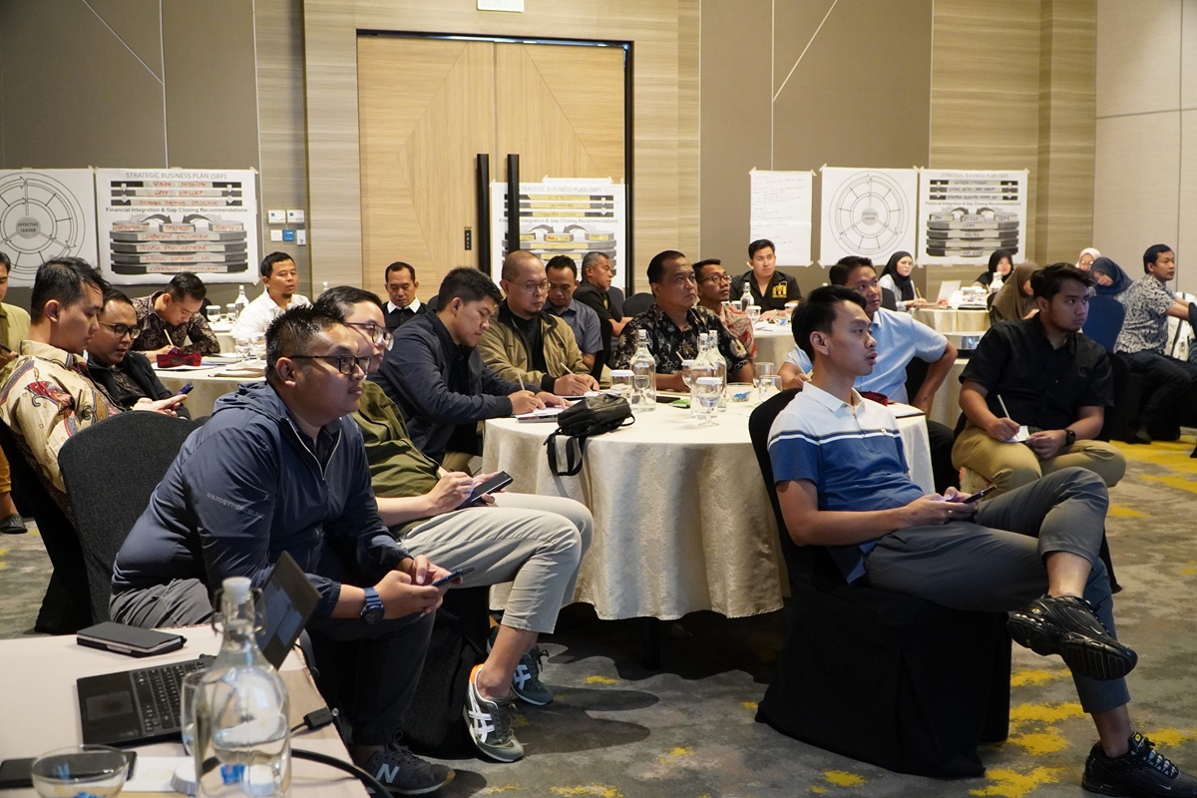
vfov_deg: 36.9
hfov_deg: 53.1
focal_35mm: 36
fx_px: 1197
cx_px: 598
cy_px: 399
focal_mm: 24
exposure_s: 1/40
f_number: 4.5
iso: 2500
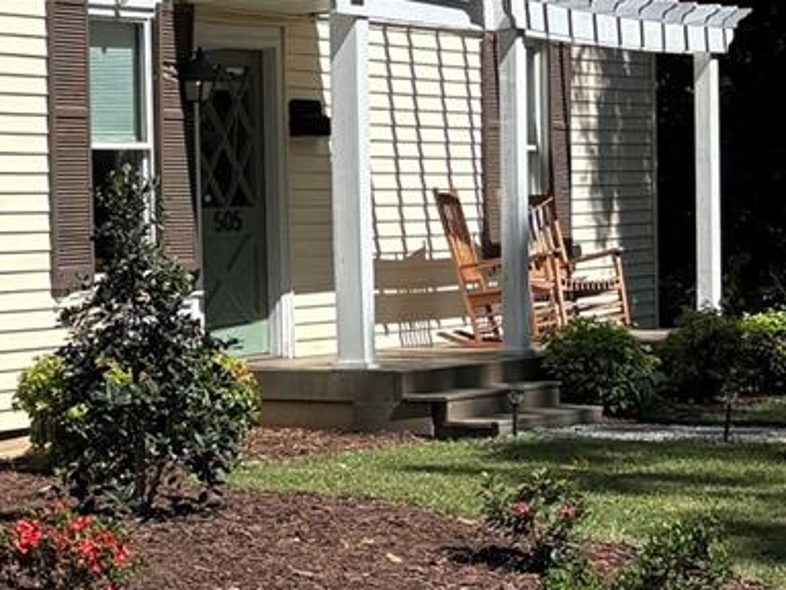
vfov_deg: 14.2
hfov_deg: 17.8
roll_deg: +2.2
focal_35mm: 104
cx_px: -213
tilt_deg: -3.2
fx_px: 2361
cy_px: 391
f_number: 1.6
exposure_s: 1/2778
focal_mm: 5.96
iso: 50
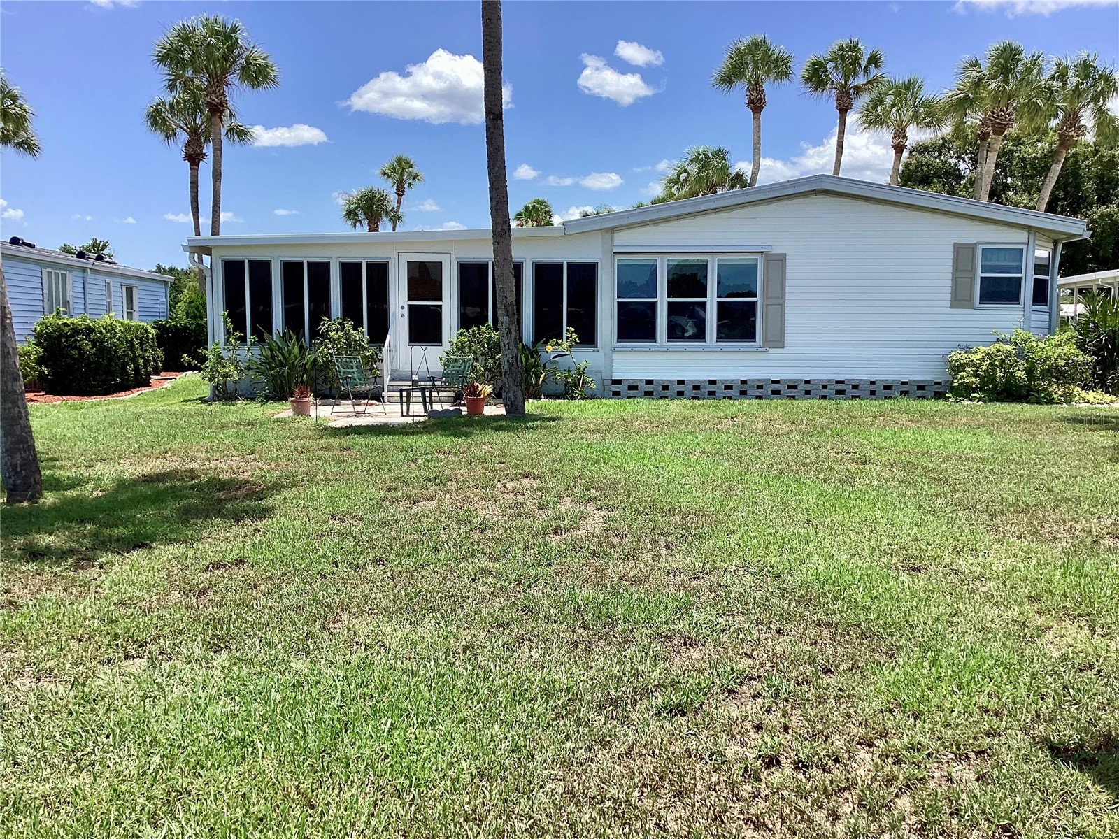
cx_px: 560
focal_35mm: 31
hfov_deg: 58.4
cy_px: 420
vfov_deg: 45.4
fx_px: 1002
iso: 25
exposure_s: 1/1148
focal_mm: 3.3
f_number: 2.4
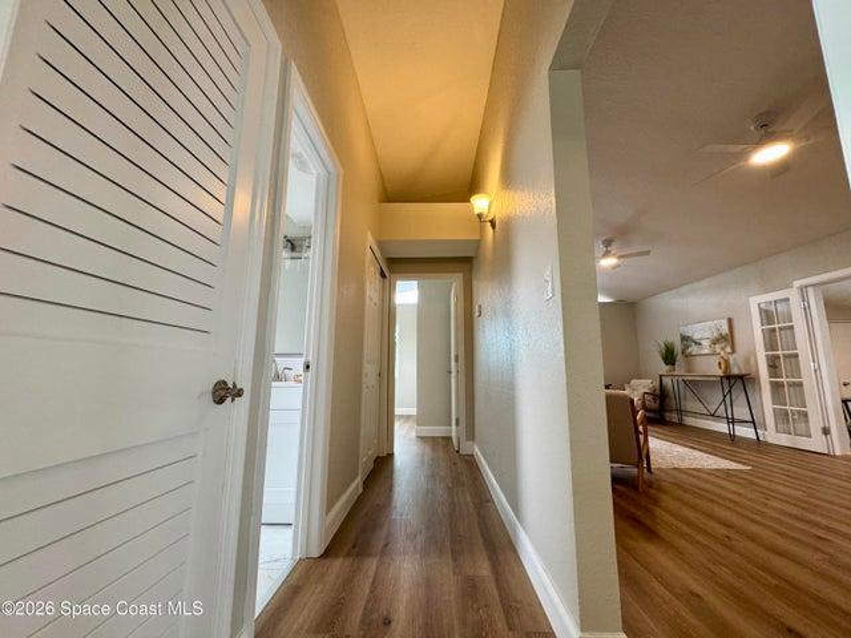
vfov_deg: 85.7
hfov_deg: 102.1
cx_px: 426
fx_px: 344
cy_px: 319
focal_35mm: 14
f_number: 2.2
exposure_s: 1/120
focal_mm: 2.22
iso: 200
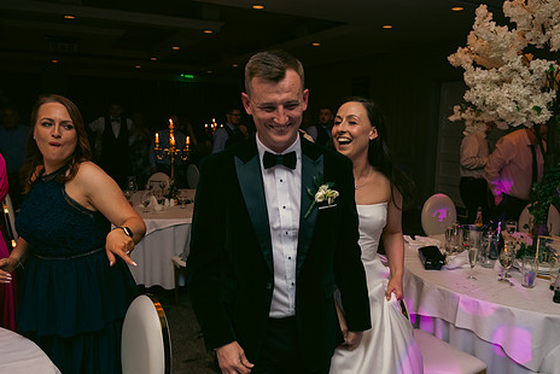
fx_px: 467
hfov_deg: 61.8
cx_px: 308
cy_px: 206
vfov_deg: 43.6
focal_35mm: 30
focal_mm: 24
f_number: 3.5
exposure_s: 1/160
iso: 800
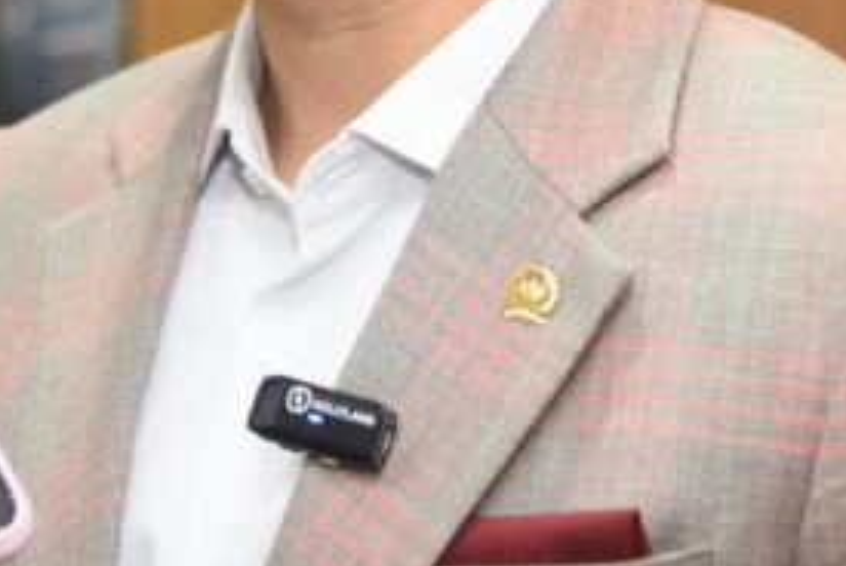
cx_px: 332
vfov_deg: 9.3
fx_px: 3411
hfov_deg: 14.1
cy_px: -166
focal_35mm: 145
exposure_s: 1/125
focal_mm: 52
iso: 2000
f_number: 4
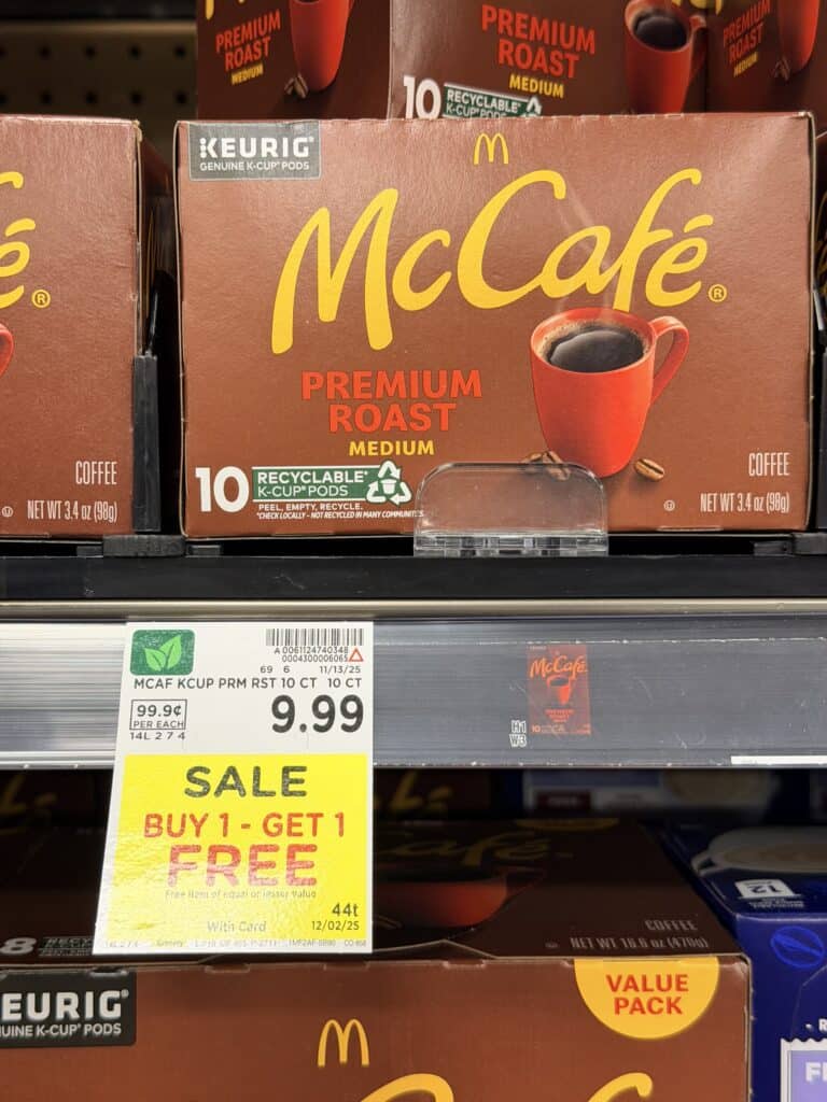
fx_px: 1529
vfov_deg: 39.7
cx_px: 414
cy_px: 551
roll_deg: +1.3
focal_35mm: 48
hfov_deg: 30.3
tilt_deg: -5.8
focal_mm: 6.76
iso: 80
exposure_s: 1/60
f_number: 1.78
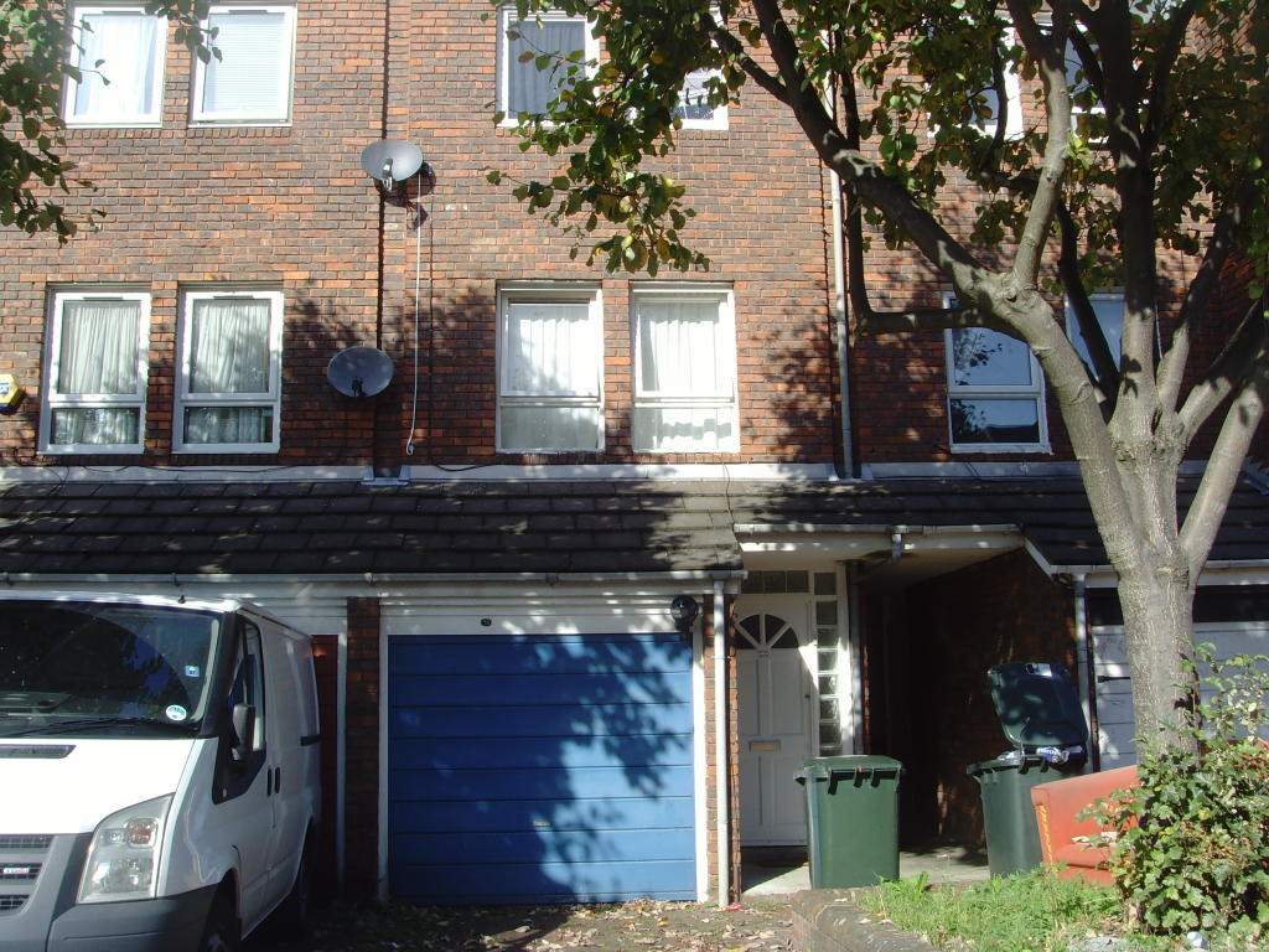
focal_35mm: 39
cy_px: 476
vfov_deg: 36.8
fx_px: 1430
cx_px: 634
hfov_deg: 47.9
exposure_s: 1/125
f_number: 6.3
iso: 80
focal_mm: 6.6
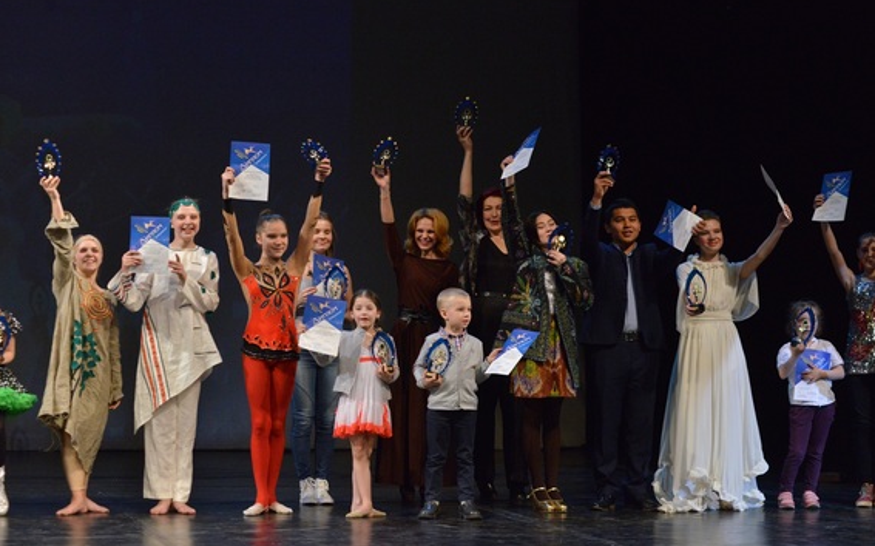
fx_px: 1955
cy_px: 276
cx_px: 438
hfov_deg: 25.2
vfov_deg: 15.9
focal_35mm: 82
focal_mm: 80
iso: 3200
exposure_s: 1/640
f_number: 5
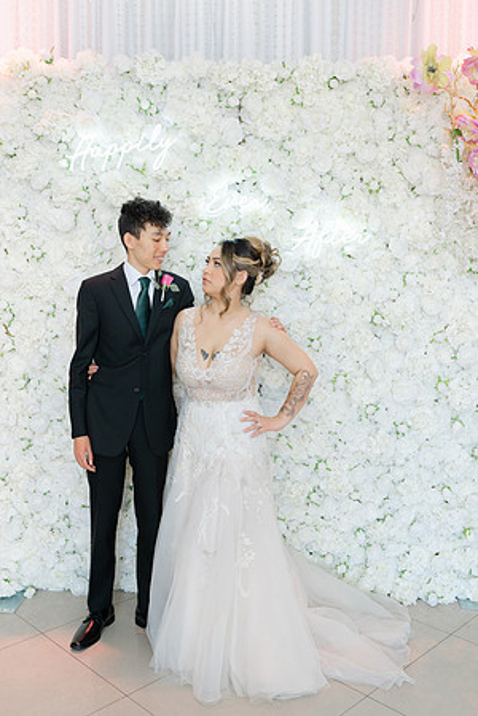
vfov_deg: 54.4
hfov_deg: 37.9
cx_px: 239
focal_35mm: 35
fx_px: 697
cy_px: 358
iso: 400
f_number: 4
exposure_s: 1/160
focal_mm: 35
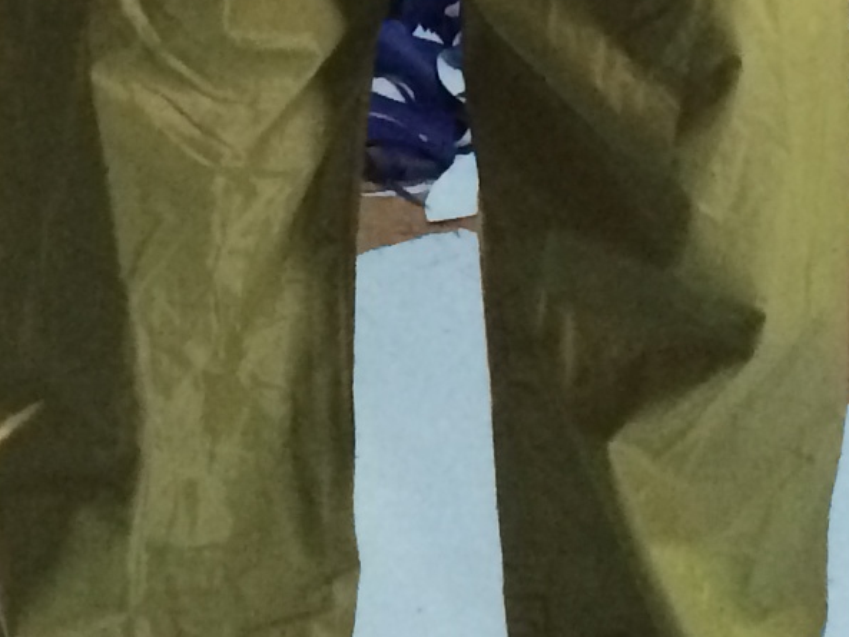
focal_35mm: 165
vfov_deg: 8.5
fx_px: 4048
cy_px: -651
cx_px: 388
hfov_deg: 12.0
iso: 320
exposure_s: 1/17
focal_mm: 4.12
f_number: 2.2
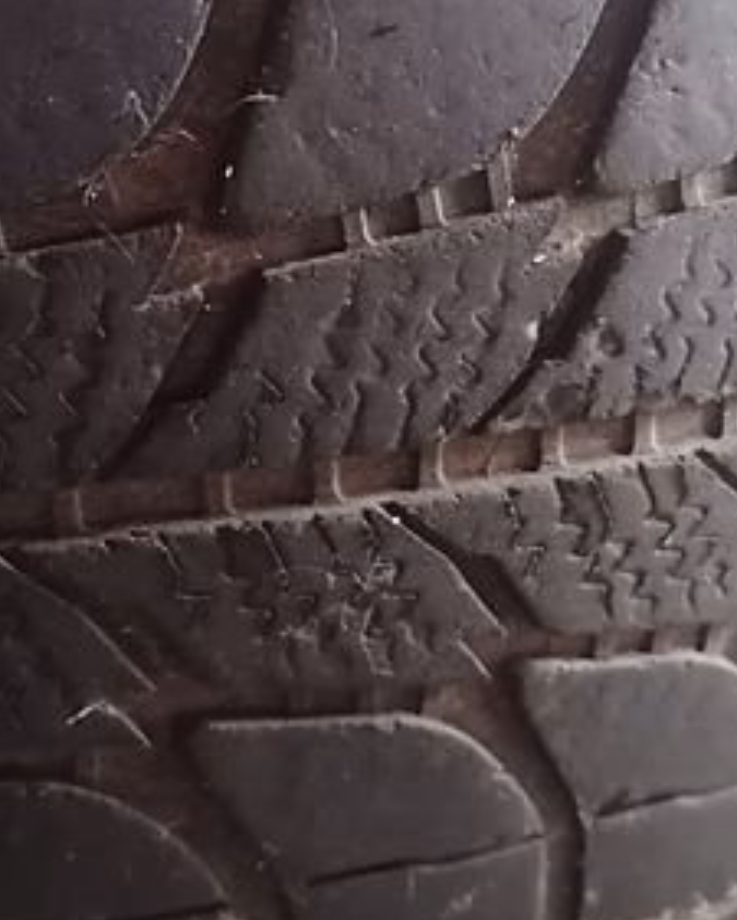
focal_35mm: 58
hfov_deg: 25.9
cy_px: 327
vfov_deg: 32.3
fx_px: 1581
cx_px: 550
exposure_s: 1/25
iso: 500
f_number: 1.8
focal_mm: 4.75
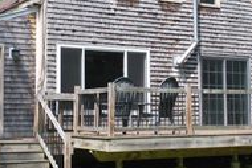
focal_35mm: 79
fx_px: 553
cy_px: 51
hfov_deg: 25.6
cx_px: 94
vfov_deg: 17.2
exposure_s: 1/125
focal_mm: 20
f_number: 5.6
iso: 100
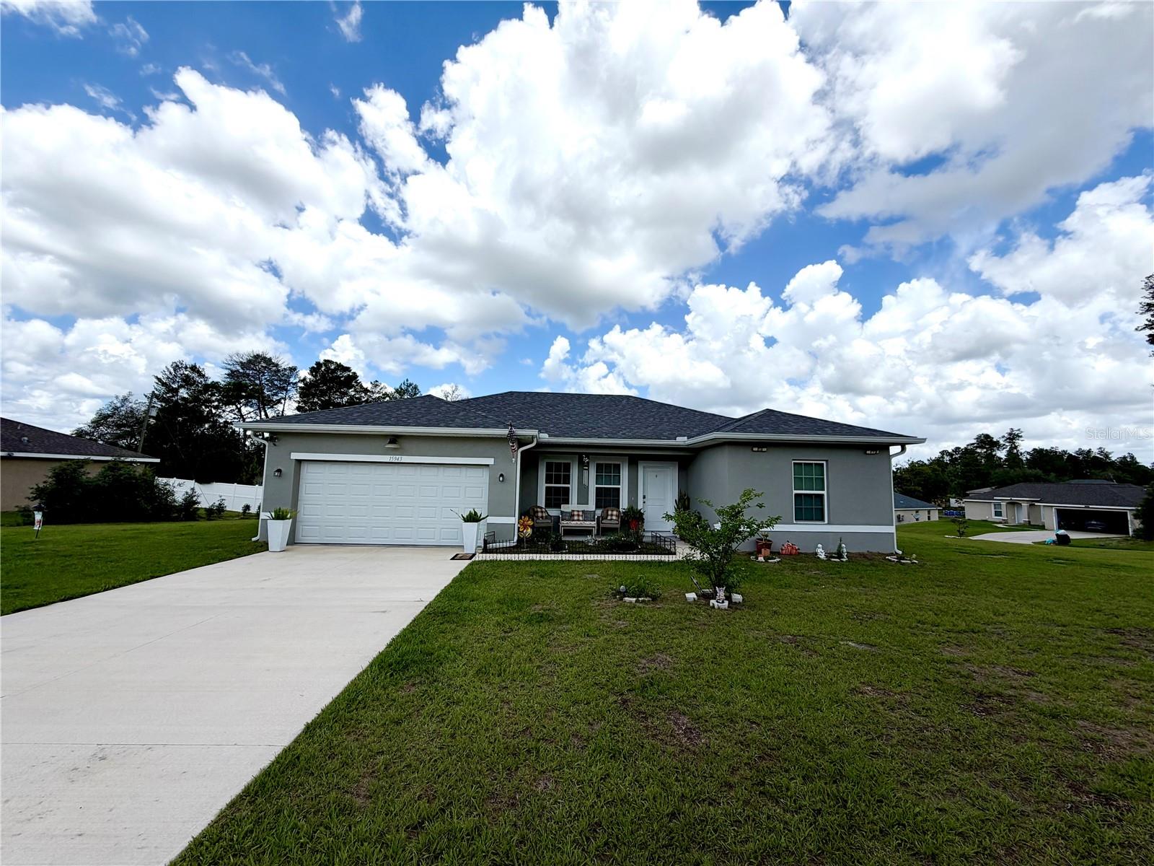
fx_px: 467
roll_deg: -1.7
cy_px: 433
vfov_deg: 85.7
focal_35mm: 14
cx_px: 577
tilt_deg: +5.8
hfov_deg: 102.1
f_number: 2.2
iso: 20
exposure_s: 1/1339
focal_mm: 2.22
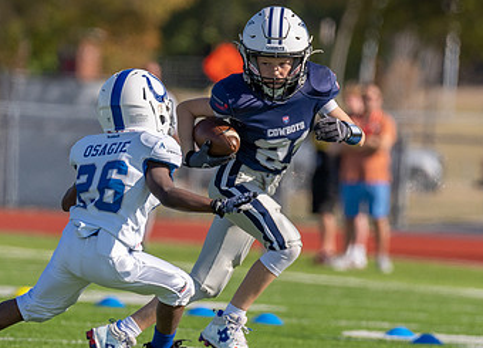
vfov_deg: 2.2
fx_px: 9012
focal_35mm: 655
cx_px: 196
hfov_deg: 3.1
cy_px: 152
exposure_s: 1/3200
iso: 160
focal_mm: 200
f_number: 3.2
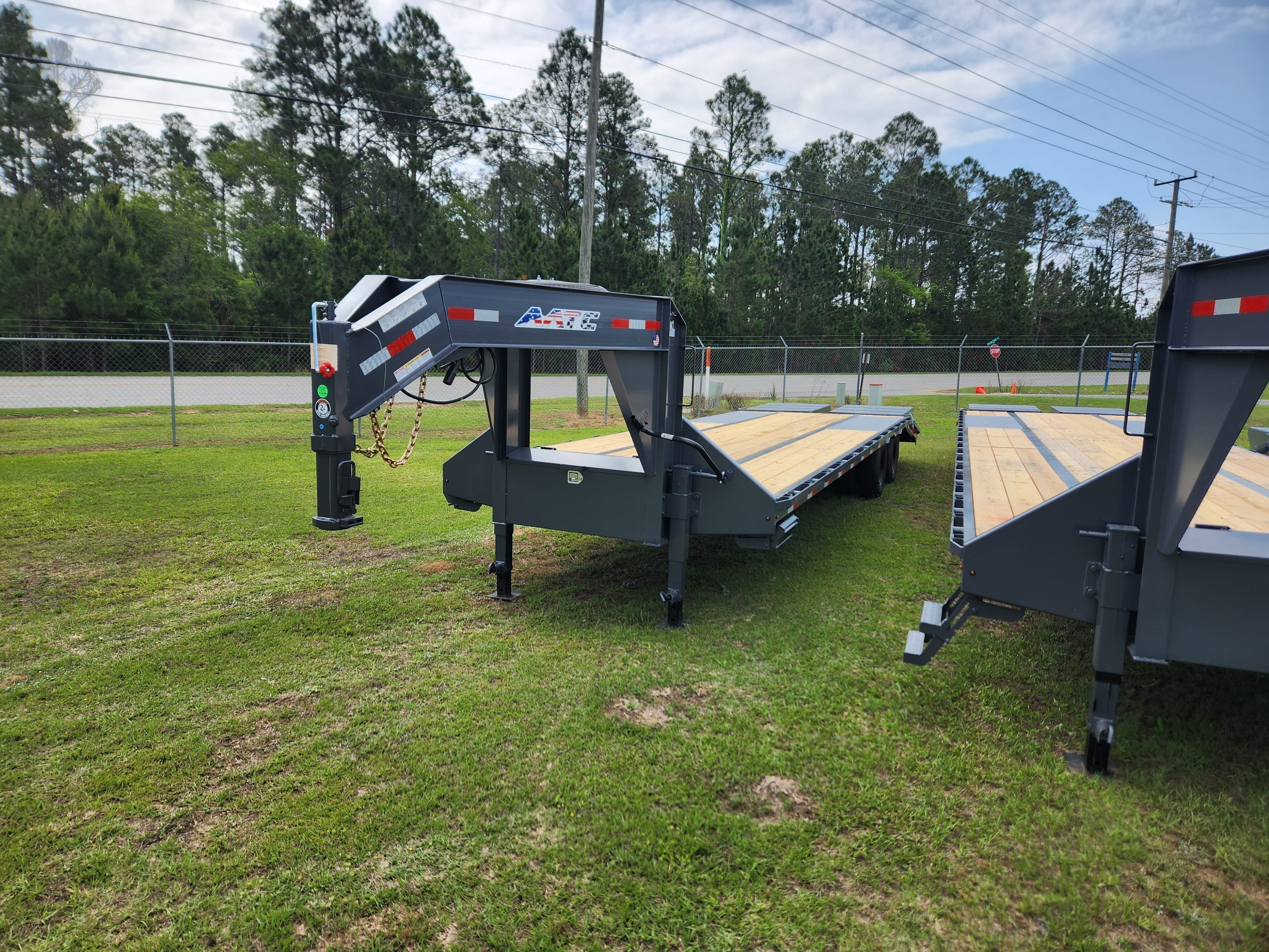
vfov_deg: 58.9
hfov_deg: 73.9
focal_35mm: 23
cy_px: 476
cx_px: 634
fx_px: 843
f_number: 1.8
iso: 20
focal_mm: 5.4
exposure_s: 1/1347
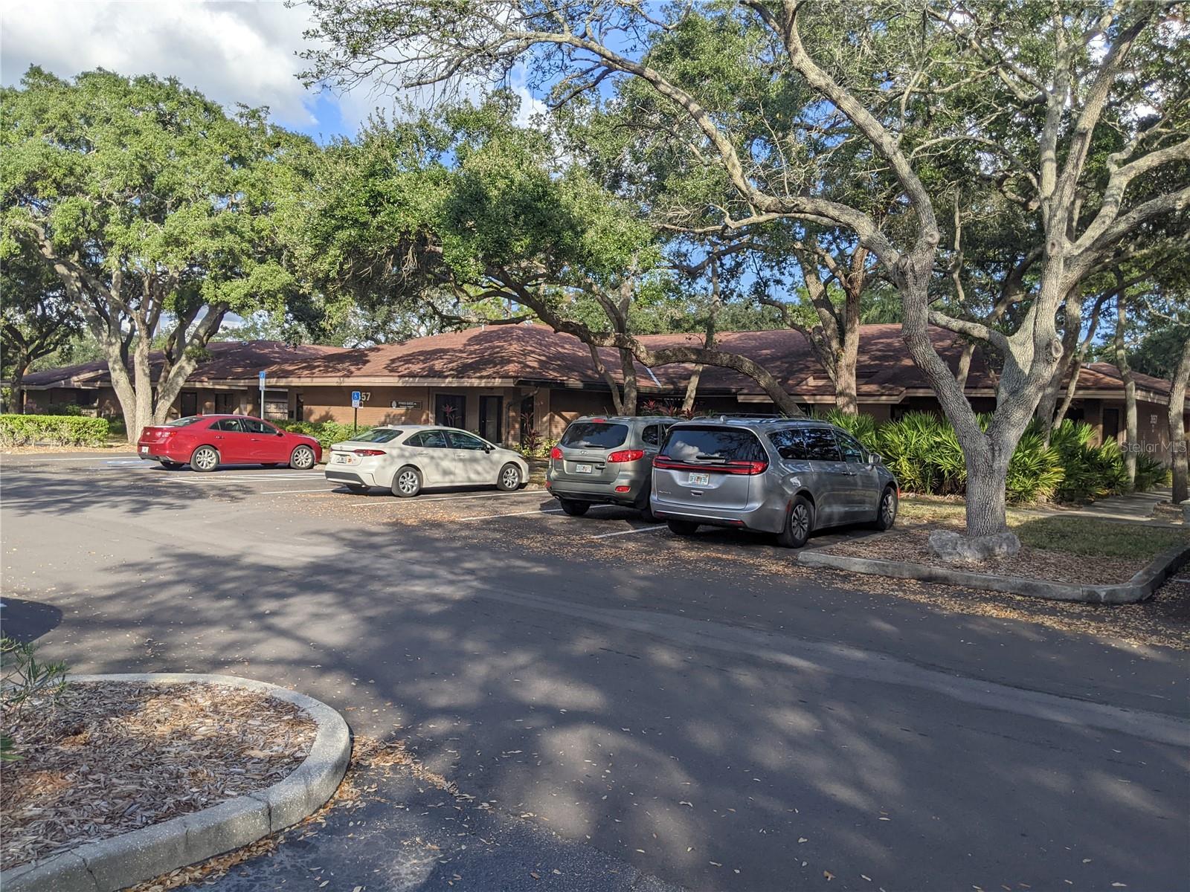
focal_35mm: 27
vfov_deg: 51.4
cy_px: 446
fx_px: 928
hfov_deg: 65.3
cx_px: 595
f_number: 1.8
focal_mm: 4.44
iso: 48
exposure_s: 1/2347
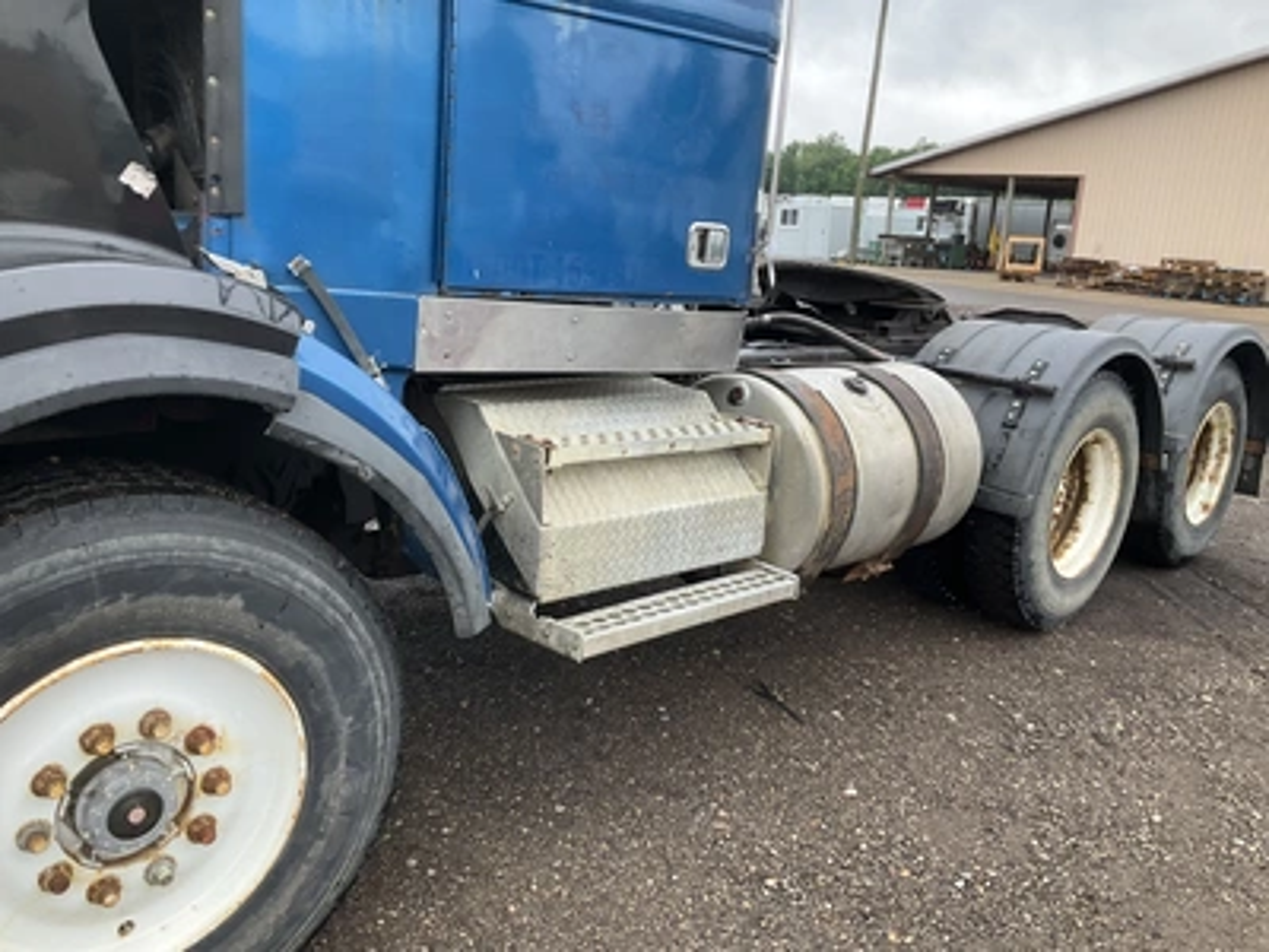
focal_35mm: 29
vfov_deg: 48.2
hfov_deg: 61.7
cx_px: 634
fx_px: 1063
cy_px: 476
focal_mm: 3
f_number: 1.8
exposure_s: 1/122
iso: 20
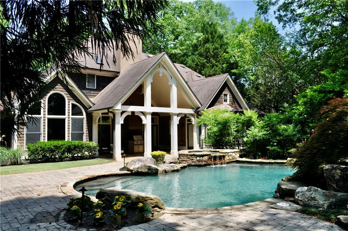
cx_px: 174
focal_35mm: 27
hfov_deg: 67.5
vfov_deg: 47.8
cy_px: 116
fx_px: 261
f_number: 9
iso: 200
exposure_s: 1/320
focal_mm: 18
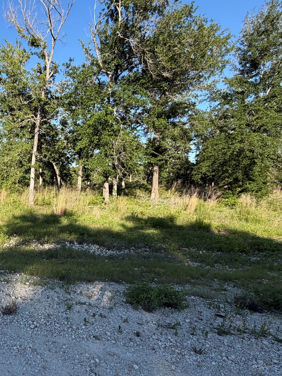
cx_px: -8
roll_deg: -0.2
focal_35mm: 24
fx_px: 261
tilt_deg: -4.7
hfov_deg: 46.3
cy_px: 199
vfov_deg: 71.5
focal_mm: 2.22
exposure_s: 1/607
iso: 40
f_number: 2.2
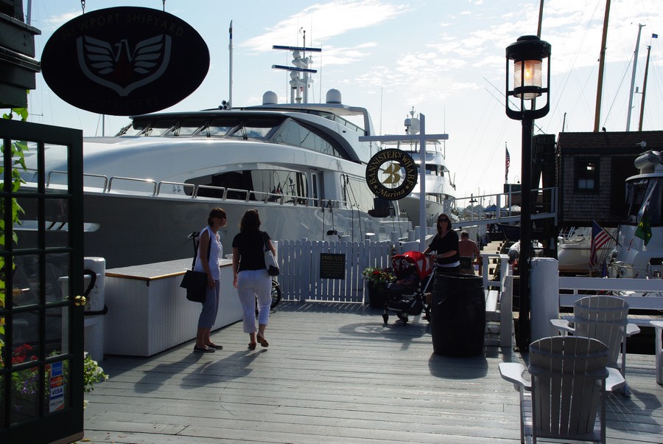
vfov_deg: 34.3
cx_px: 332
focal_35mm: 39
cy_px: 222
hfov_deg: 49.5
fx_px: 719
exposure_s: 1/350
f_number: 13
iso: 400
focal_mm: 26
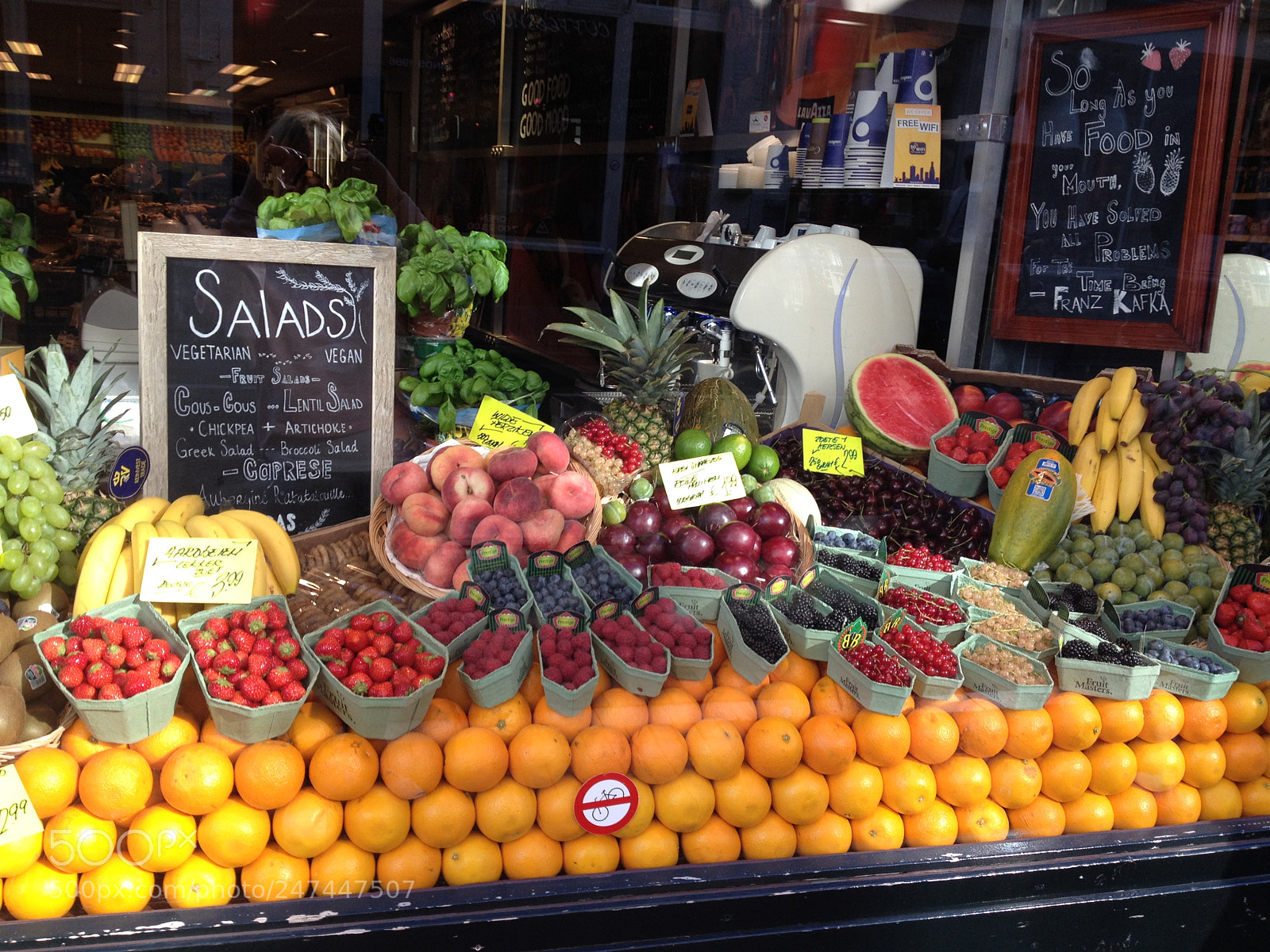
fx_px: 1284
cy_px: 476
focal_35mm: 35
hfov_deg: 52.6
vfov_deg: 40.7
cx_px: 635
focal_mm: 4.28
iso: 50
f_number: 2.4
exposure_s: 1/157
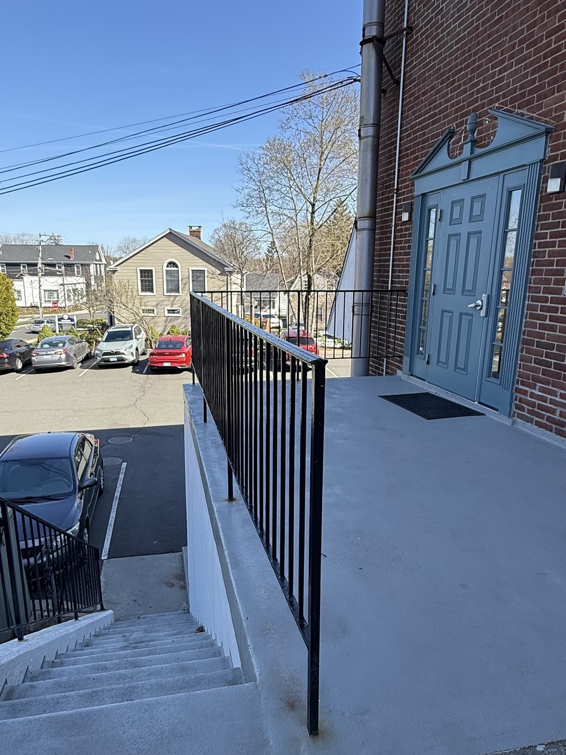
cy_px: 400
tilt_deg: -12.8
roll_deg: -0.5
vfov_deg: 71.5
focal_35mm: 24
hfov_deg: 56.7
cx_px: 258
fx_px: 523
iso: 50
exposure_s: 1/853
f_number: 2.2
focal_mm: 2.22
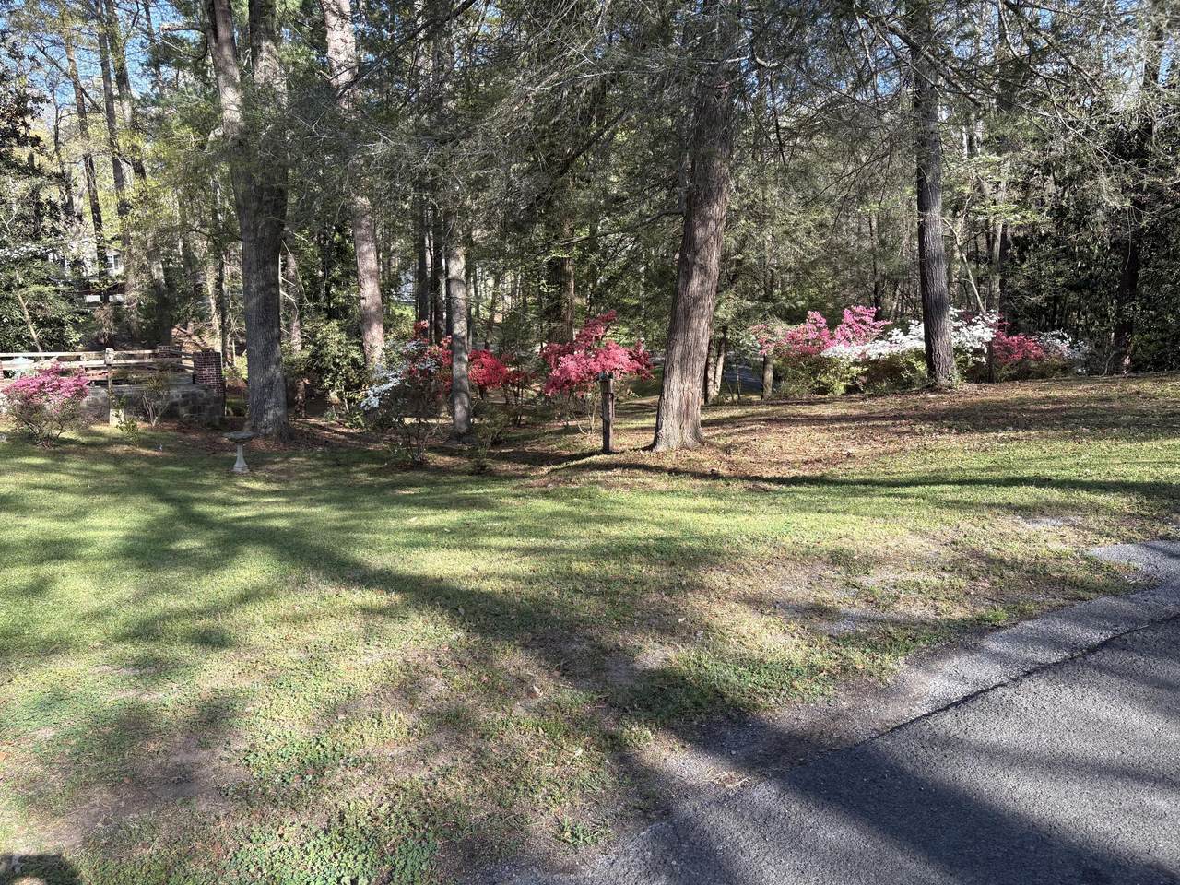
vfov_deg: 53.1
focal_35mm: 26
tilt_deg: -9.8
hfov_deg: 67.3
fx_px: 886
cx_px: 590
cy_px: 442
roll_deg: +0.1
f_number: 1.6
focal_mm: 5.96
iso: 50
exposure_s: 1/539
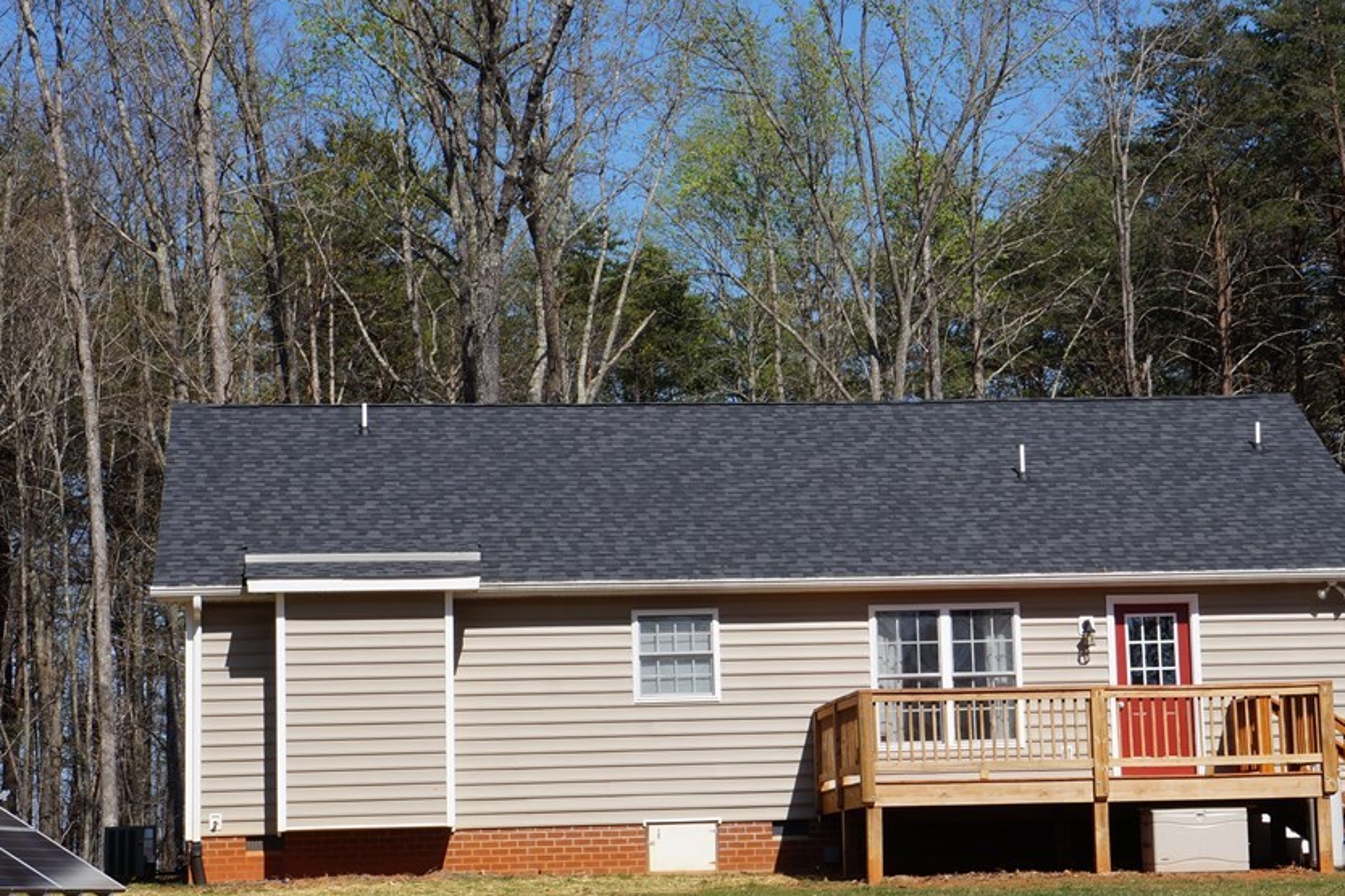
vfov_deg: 15.2
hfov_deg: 22.6
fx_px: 3362
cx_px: 778
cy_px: 476
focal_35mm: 90
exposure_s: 1/100
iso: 100
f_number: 16
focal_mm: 46
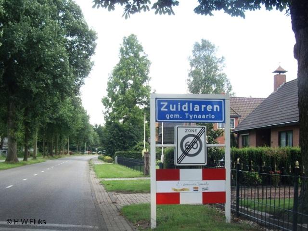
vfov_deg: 37.7
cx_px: 154
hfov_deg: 49.0
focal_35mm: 38
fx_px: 338
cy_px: 116
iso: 100
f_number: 2.8
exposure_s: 1/160
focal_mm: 7.9
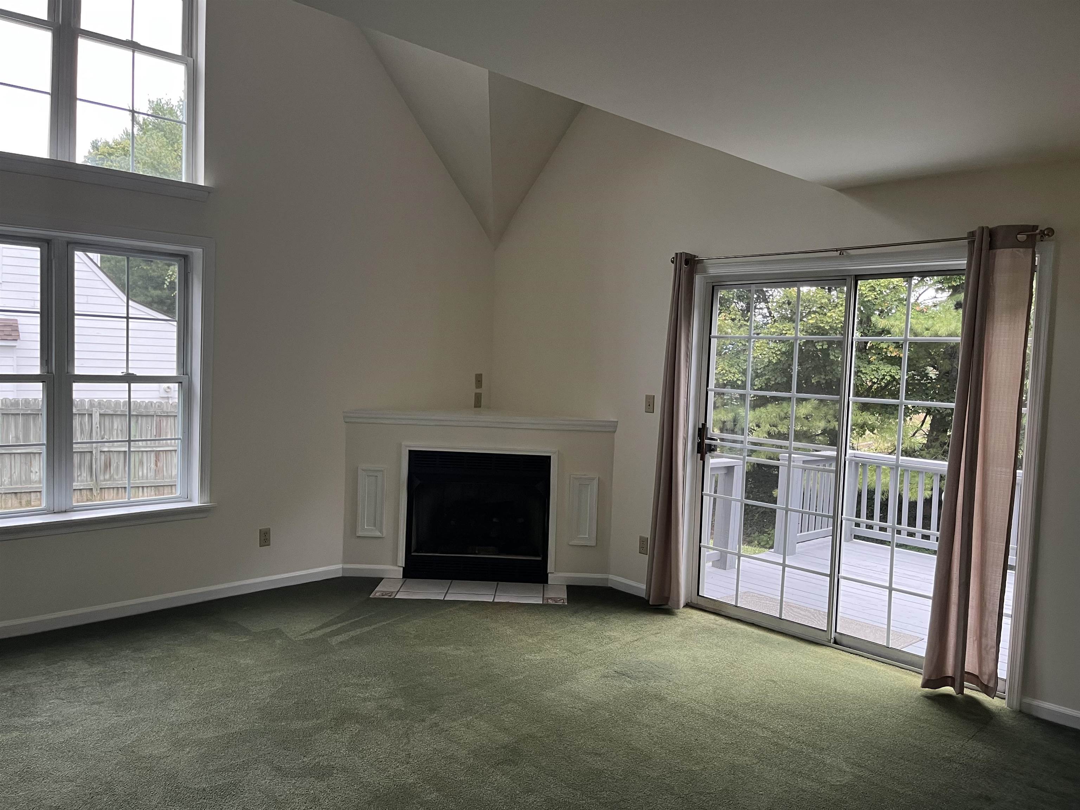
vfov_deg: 53.1
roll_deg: -1.8
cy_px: 405
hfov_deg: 67.3
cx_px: 540
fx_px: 811
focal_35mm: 26
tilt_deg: -2.8
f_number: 1.6
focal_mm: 5.1
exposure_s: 1/60
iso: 200
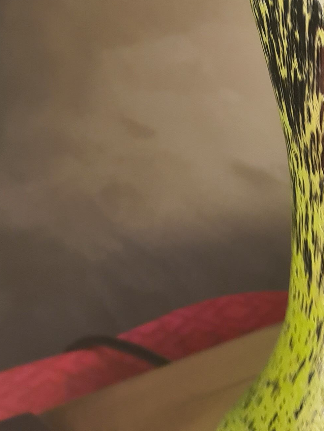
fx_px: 998
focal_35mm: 80
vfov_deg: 23.7
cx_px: 336
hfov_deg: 17.9
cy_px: 32
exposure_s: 1/100
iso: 80
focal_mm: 5.4
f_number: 1.8
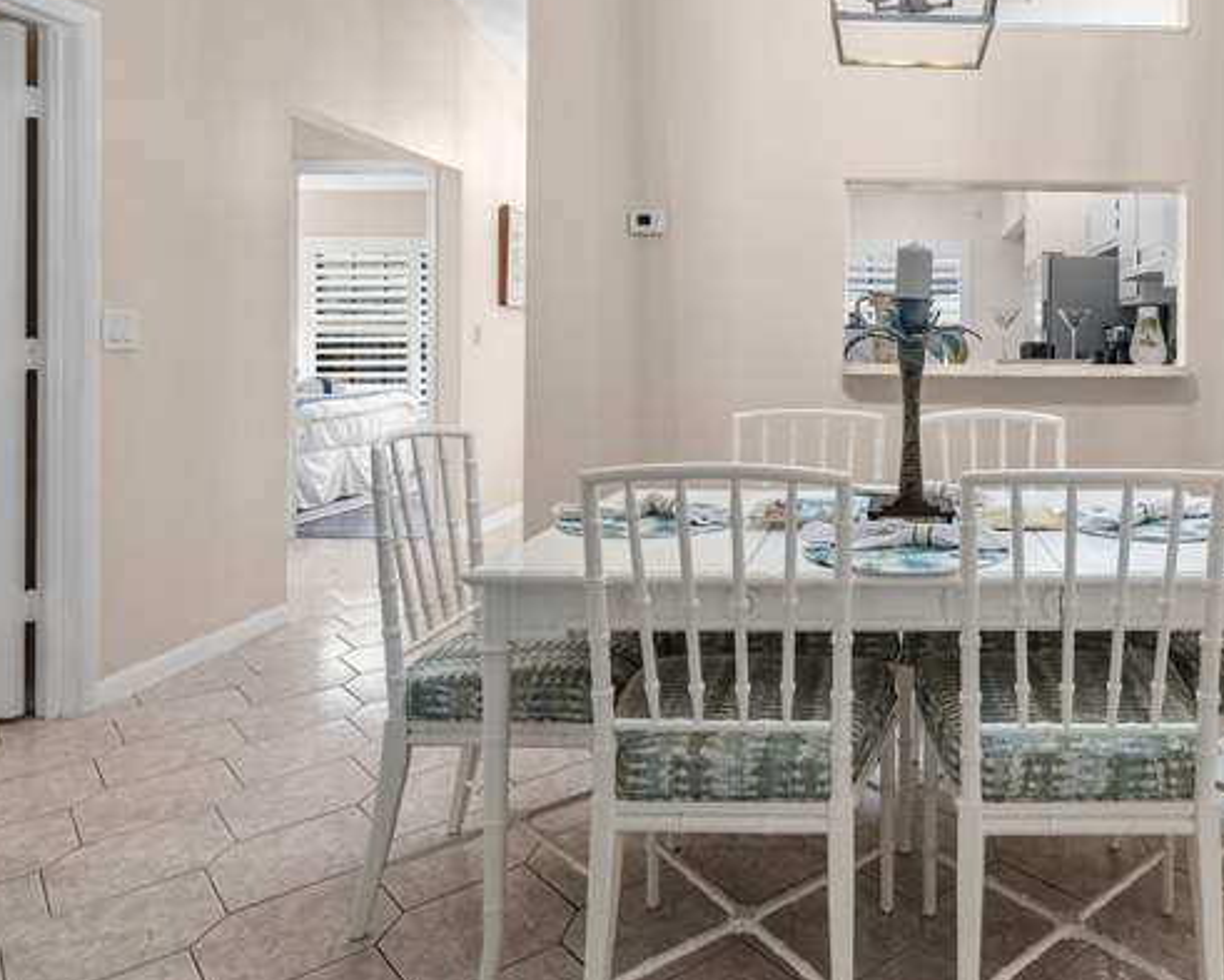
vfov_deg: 54.1
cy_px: 345
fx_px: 942
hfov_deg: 62.1
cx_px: 922
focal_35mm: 26
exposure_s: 1/2.5
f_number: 8
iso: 1600
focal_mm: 17
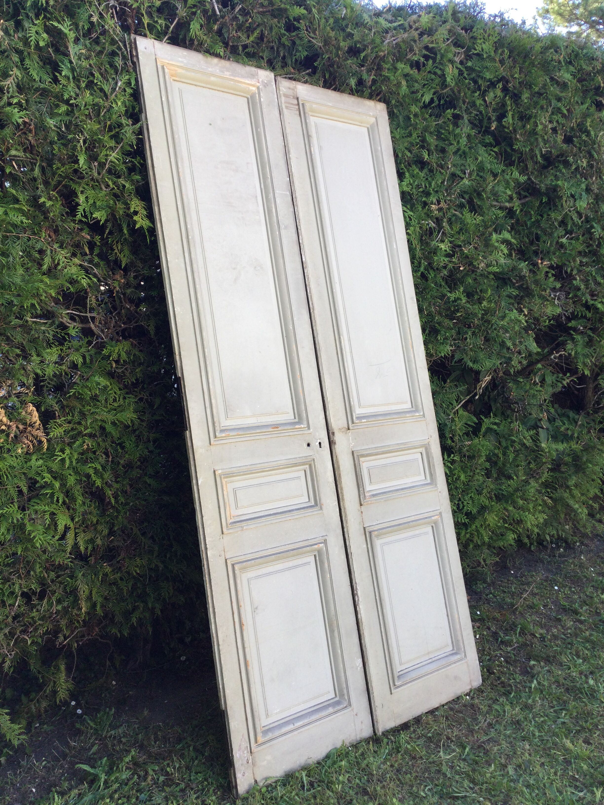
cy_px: 402
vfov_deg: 58.4
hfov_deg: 45.4
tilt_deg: -5.3
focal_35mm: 31
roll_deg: -0.8
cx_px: 302
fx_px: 721
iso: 25
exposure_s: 1/120
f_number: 2.4
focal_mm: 3.3
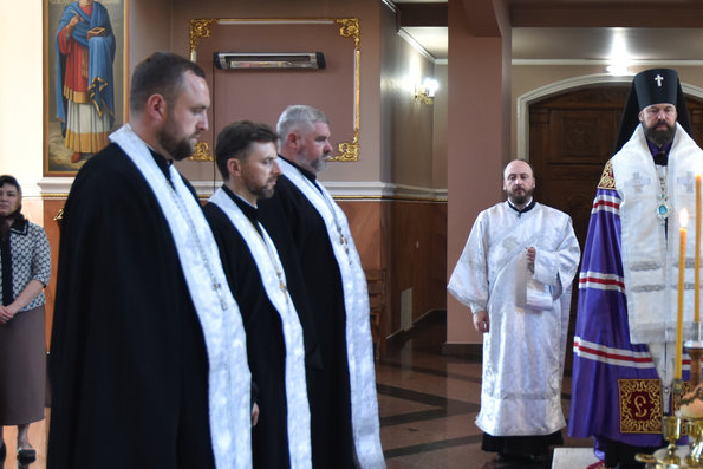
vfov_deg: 21.9
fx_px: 1211
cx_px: 590
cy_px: 224
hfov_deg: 31.3
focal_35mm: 62
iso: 720
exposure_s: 1/40
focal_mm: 24
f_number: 3.8
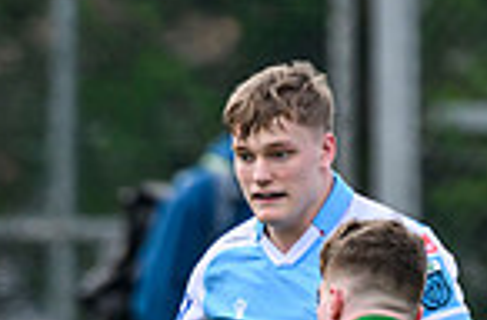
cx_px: -239
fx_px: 44343
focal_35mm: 3292
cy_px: 729
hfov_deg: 0.6
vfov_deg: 0.4
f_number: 4
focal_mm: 560
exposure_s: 1/2000
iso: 500
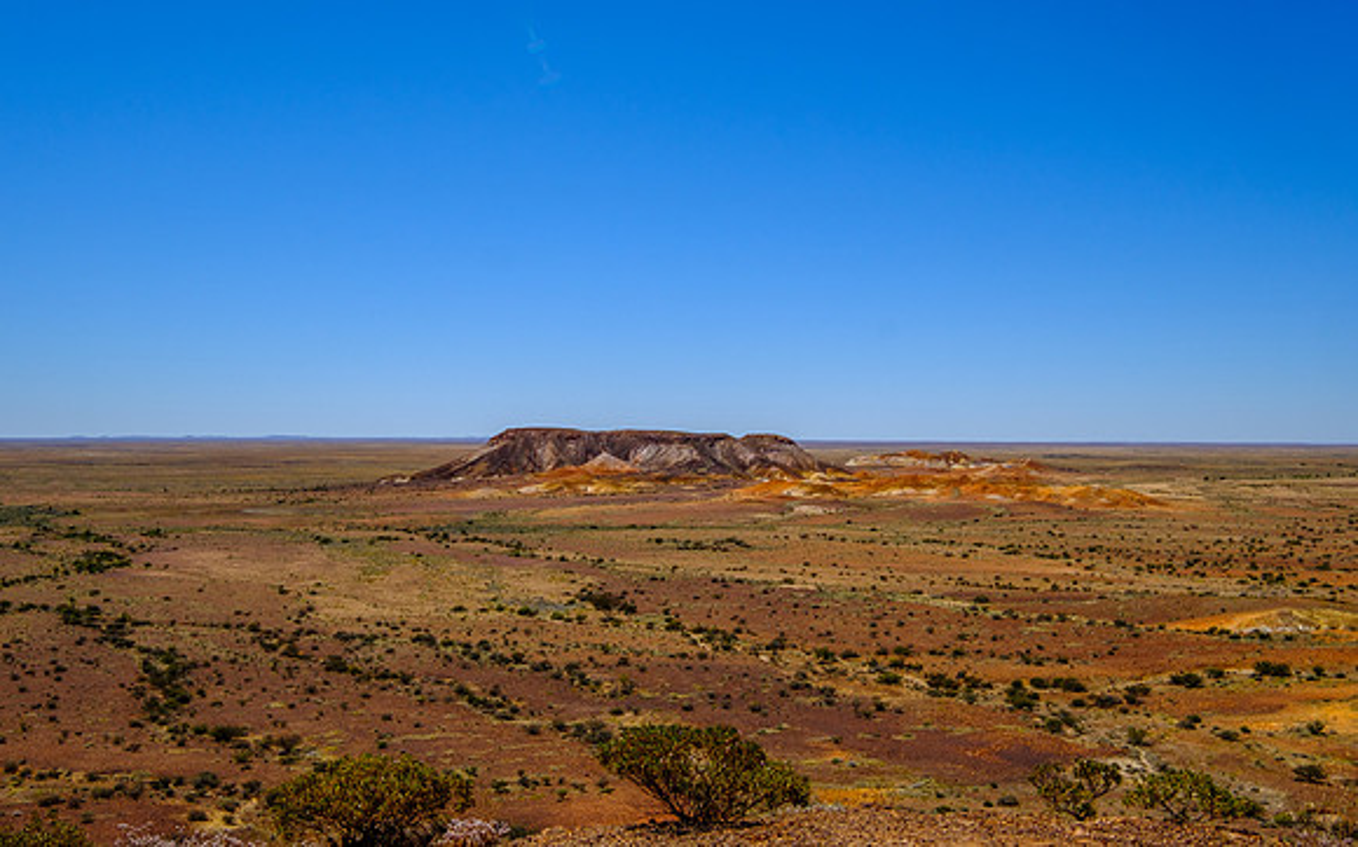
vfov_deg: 34.7
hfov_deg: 53.2
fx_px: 1357
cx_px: 679
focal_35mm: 37
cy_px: 395
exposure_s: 1/1600
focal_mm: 24
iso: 200
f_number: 8
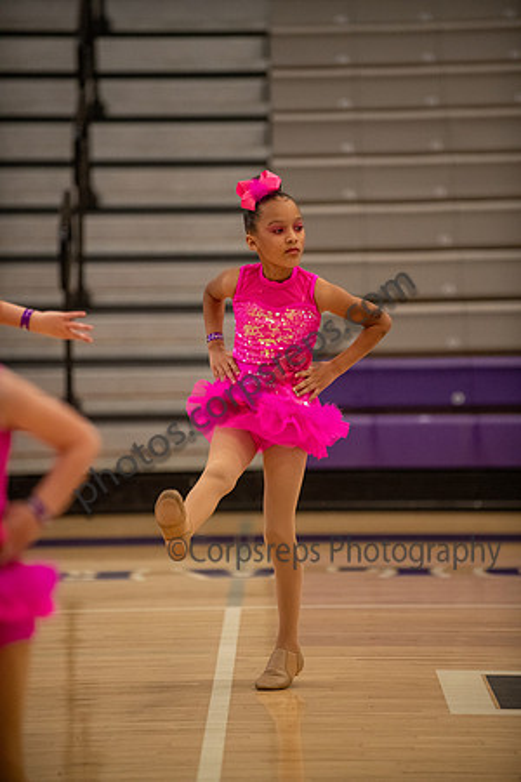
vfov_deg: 10.3
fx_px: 4341
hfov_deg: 6.9
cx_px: 260
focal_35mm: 200
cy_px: 391
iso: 3200
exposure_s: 1/640
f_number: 2.8
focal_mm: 200
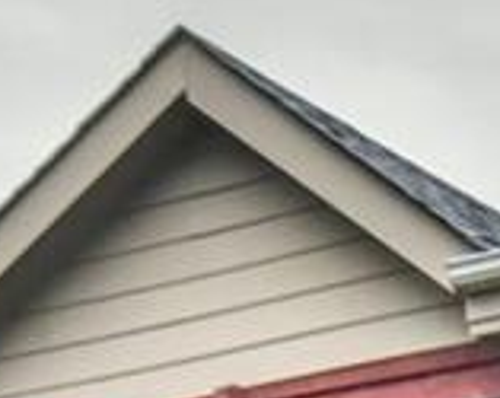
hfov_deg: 9.9
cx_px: 920
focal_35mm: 184
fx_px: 2718
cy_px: 705
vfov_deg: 8.1
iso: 4000
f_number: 16
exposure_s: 1/250
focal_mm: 30
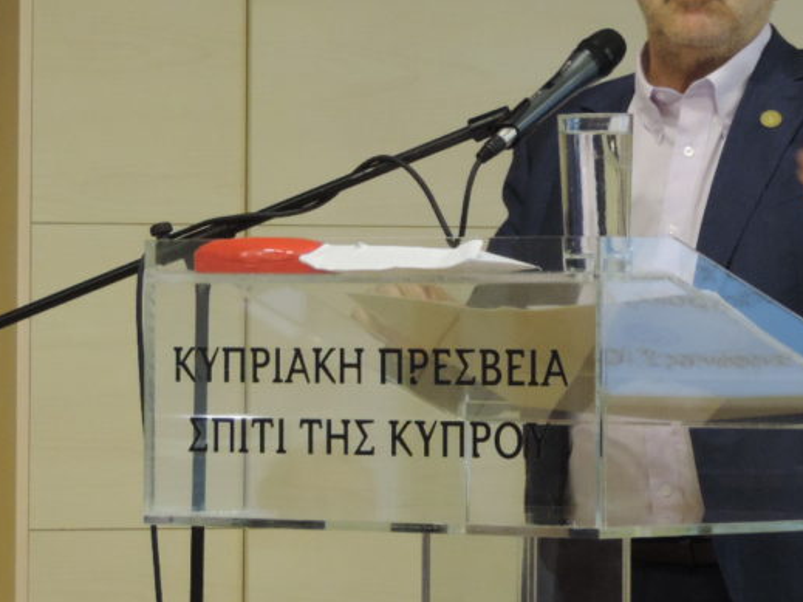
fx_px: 6633
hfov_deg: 6.9
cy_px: 221
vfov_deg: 5.2
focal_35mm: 286
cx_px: 596
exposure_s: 1/30
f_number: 4.4
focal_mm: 25.8
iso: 640
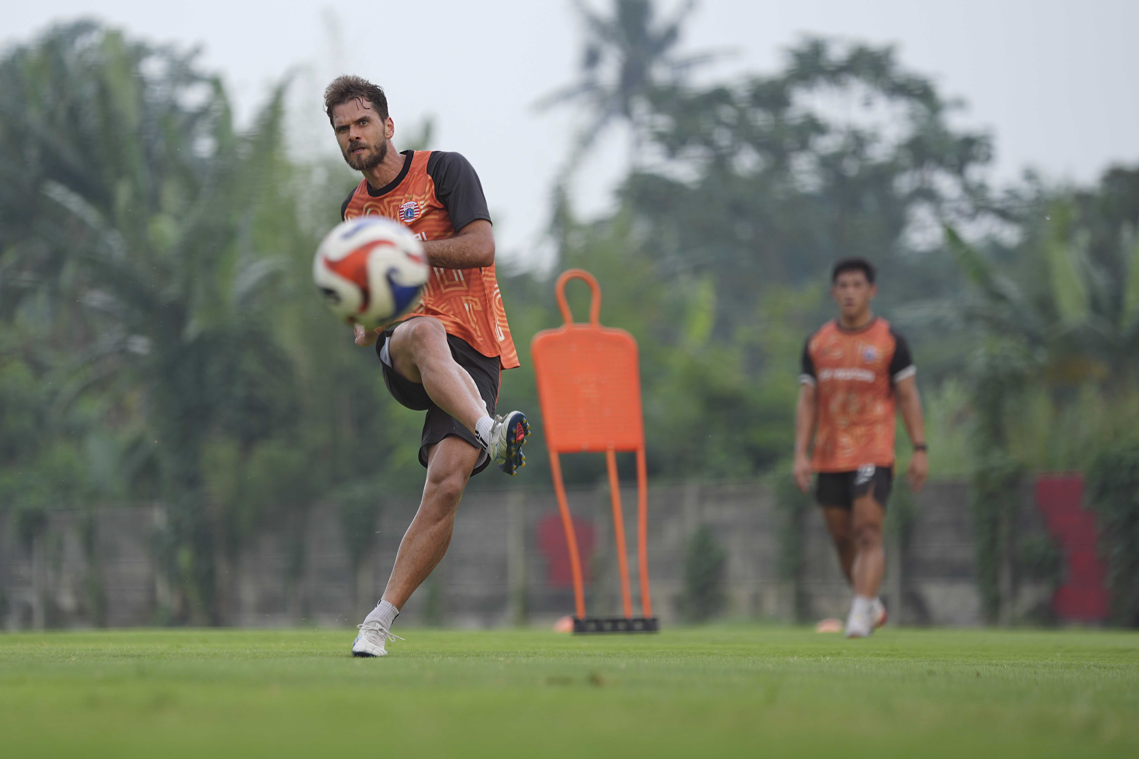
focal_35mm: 200
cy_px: 380
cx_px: 570
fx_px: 6327
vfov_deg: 6.9
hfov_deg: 10.3
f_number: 2.8
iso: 125
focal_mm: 200
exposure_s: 1/1000
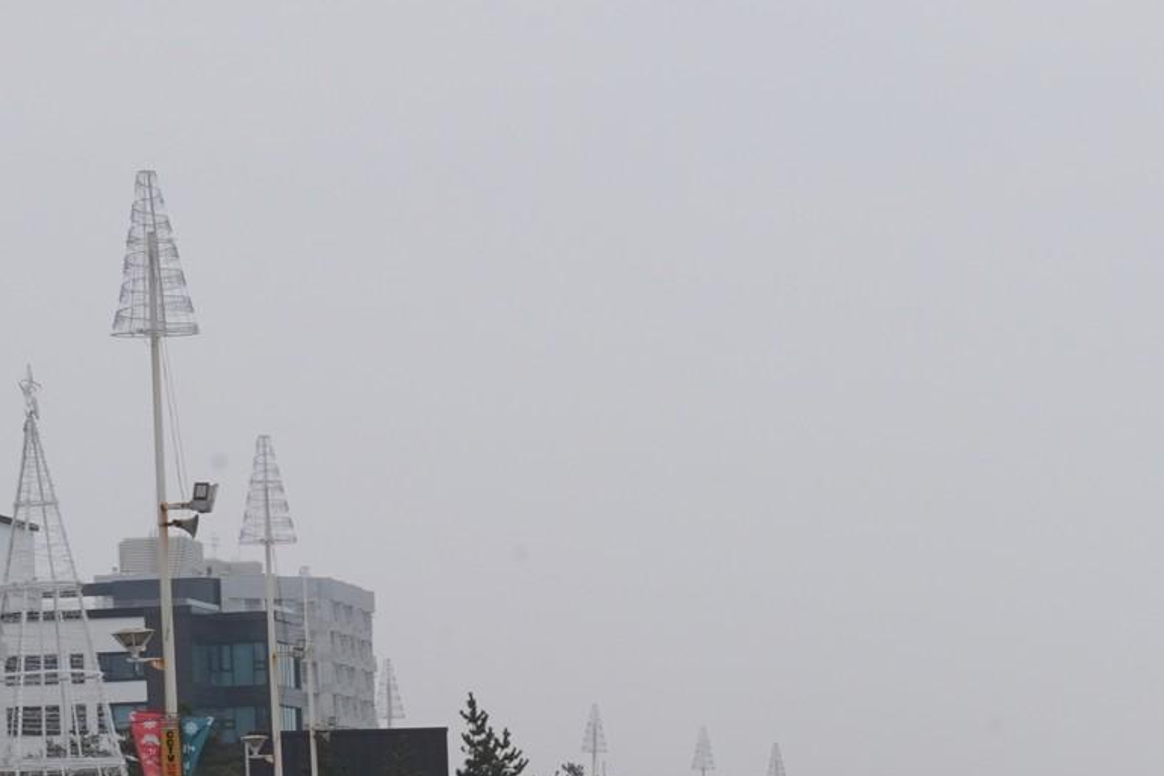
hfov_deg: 15.6
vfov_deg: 10.4
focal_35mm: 130
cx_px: 979
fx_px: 4204
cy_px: 880
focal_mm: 50
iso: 800
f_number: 20
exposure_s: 1/100
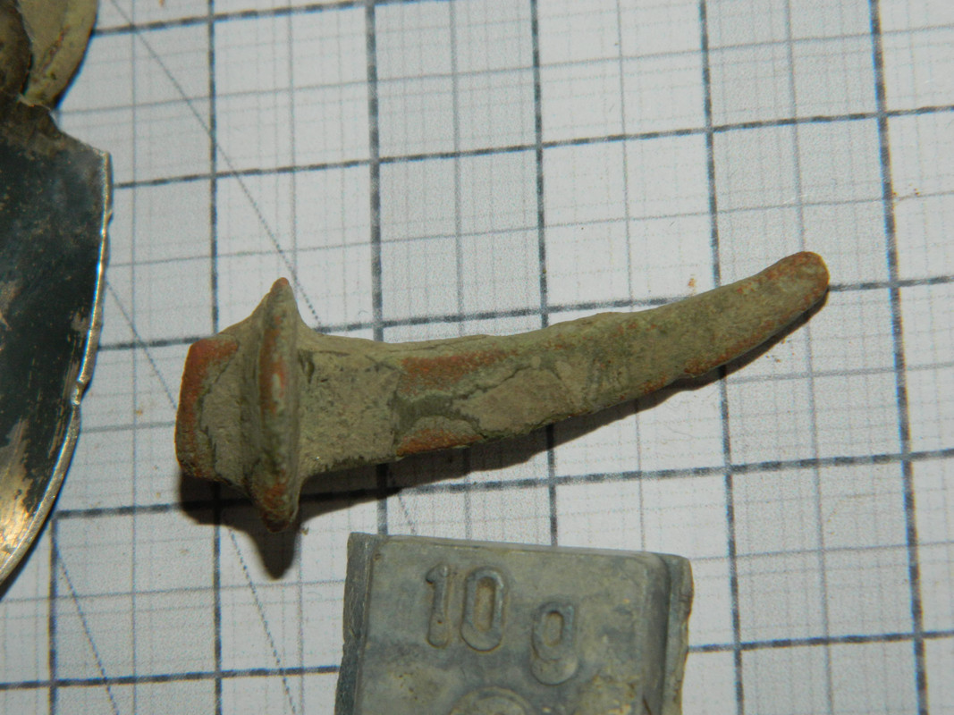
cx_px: 477
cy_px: 358
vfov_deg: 17.6
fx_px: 2315
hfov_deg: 23.3
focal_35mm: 84
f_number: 11.9
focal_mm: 15.1
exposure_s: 1/50
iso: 200
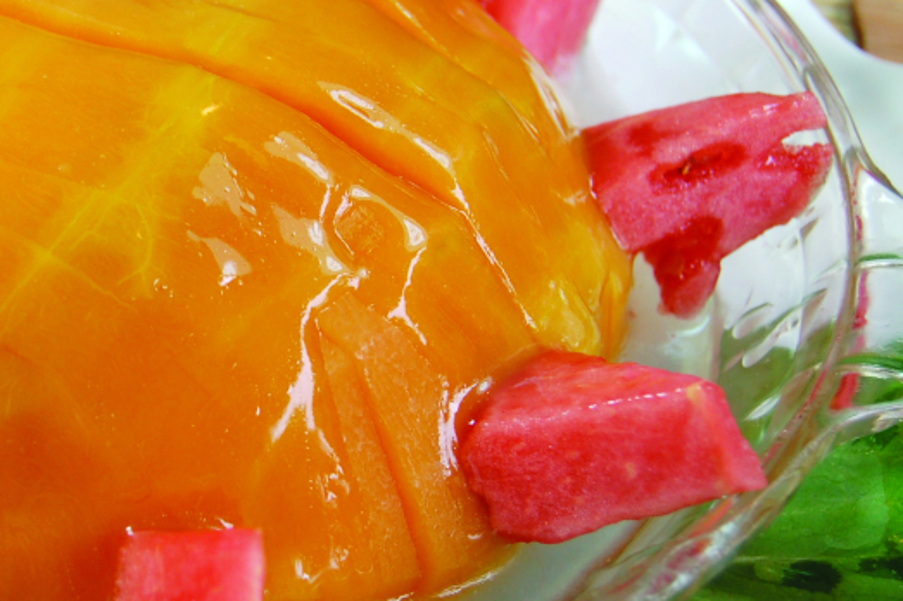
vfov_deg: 14.5
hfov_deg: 21.2
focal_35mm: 94
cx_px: 92
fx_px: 2356
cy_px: 224
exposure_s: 1/100
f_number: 4.5
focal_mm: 32
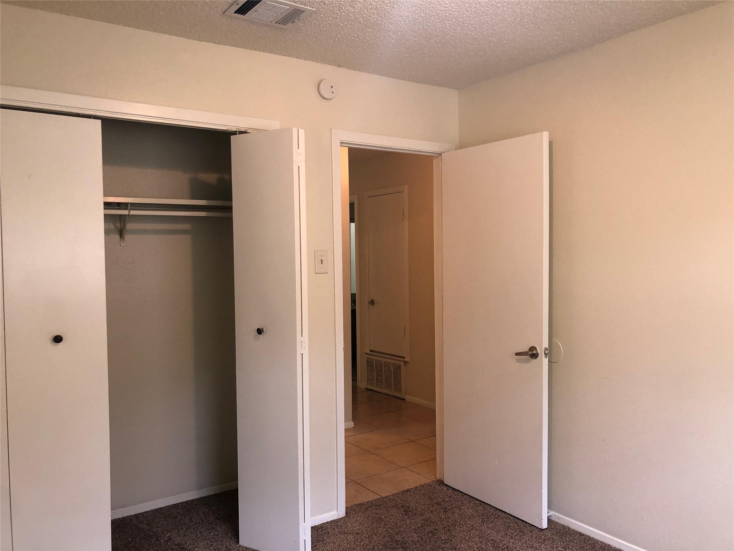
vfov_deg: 49.7
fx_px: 594
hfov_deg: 63.4
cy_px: 276
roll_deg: +1.7
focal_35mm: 28
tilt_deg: -2.9
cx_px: 367
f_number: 1.8
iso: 40
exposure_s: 1/17
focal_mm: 4
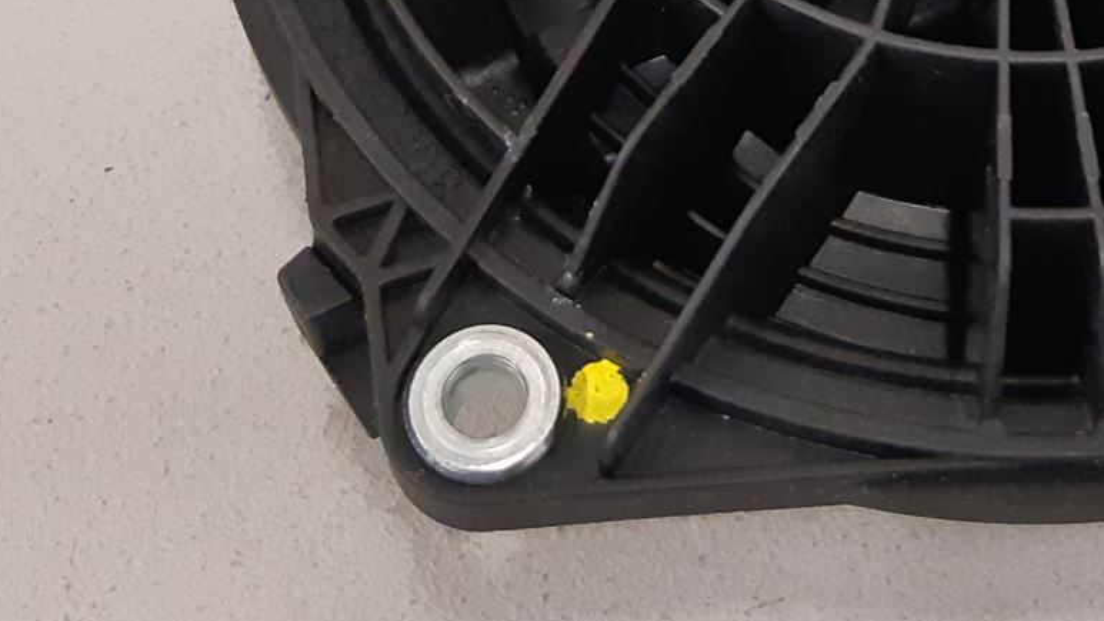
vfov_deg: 15.4
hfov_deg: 27.9
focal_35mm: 75
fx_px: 2196
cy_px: -168
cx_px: 790
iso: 320
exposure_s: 1/50
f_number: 1.7
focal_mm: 3.93
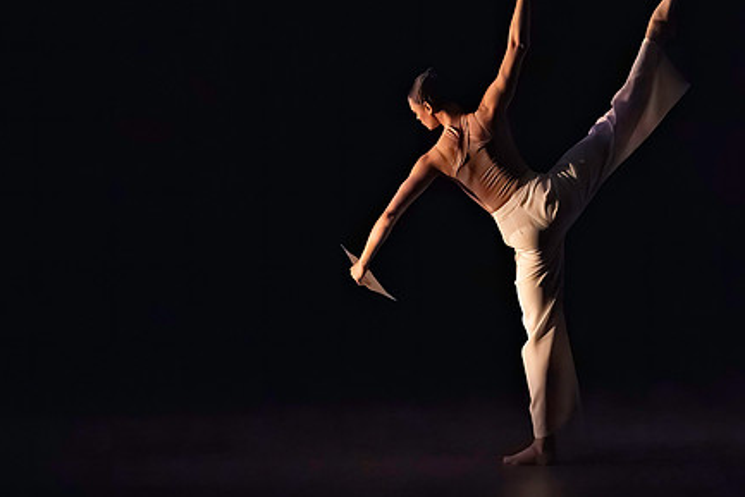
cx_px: 496
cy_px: 193
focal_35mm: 367
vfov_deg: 3.7
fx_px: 7597
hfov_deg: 5.6
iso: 25600
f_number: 5.6
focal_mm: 274
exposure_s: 1/400
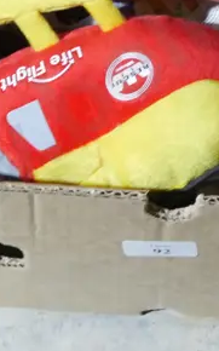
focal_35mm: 187
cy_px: -76
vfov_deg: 11.0
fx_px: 1788
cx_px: 325
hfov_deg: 6.9
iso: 3200
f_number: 5.3
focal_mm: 25
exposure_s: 1/60
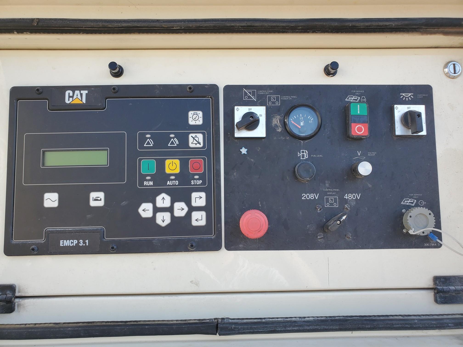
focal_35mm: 26
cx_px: 232
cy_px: 174
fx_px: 348
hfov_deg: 67.3
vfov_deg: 53.1
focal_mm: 4.3
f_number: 2.4
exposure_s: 1/363
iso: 50
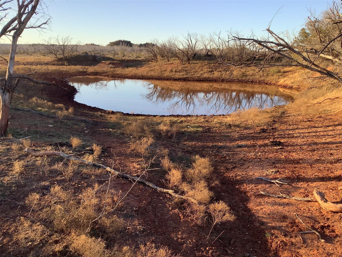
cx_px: 171
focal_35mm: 31
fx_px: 306
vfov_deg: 45.4
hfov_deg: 58.4
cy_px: 128
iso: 25
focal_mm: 3.3
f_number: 2.4
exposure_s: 1/189
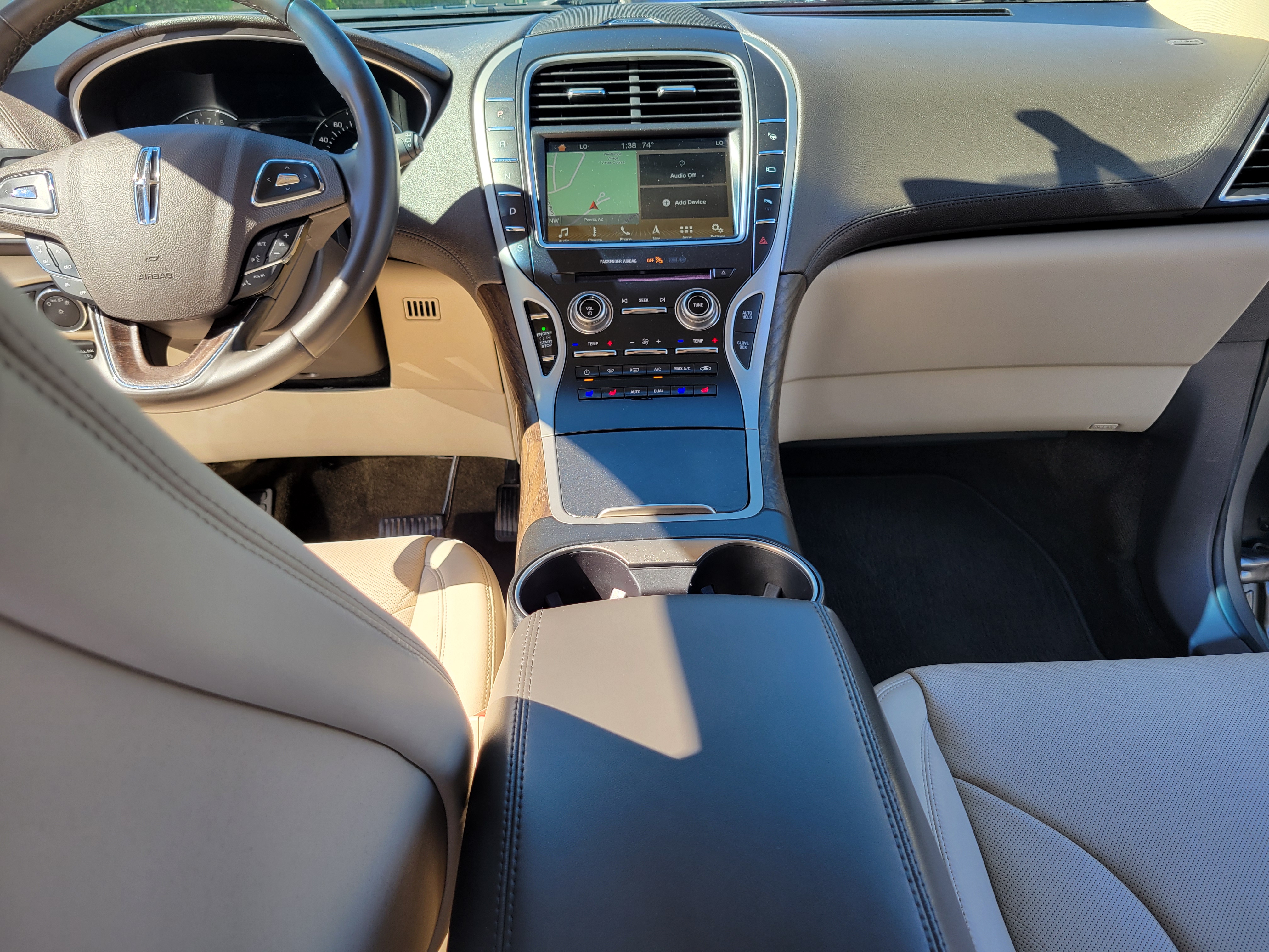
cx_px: 634
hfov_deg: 67.3
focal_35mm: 26
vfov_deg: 53.1
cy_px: 476
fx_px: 953
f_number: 1.8
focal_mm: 5.4
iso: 40
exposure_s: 1/240
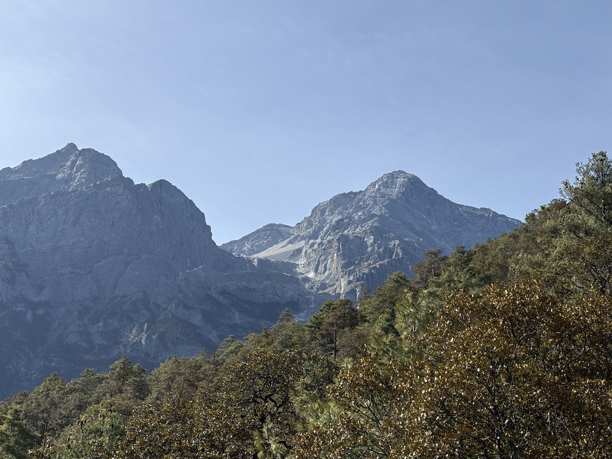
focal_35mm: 52
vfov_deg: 28.0
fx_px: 919
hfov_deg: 36.8
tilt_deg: +24.0
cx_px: 306
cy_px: 230
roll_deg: -4.9
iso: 40
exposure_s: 1/3279
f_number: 1.6
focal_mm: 5.96
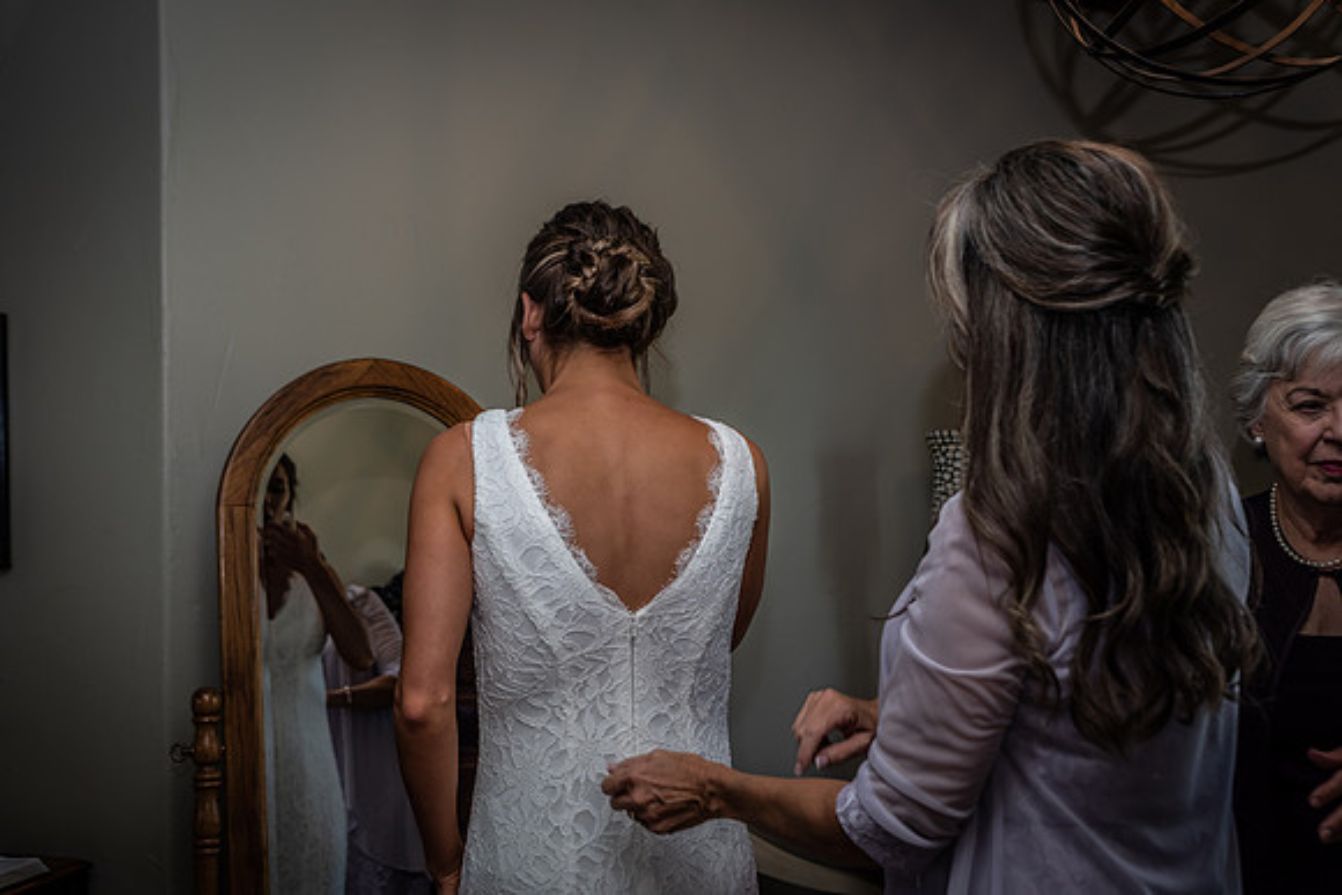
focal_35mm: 42
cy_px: 448
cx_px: 671
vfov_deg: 31.9
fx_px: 1566
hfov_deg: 46.4
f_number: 4.5
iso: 250
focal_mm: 42
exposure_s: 1/160
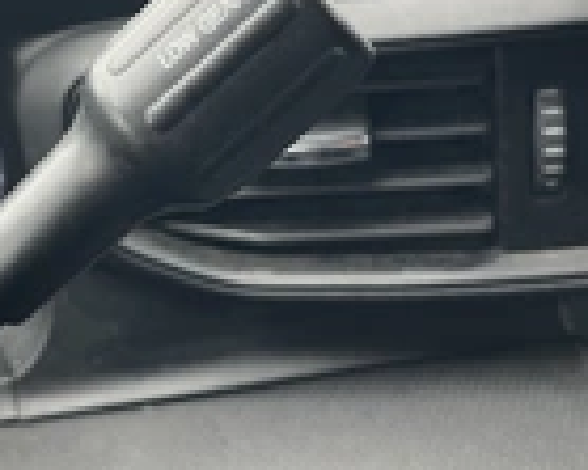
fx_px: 1269
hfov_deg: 25.8
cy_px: 72
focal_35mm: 73
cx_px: 152
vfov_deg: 20.6
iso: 32
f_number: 1.6
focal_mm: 5.1
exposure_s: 1/125
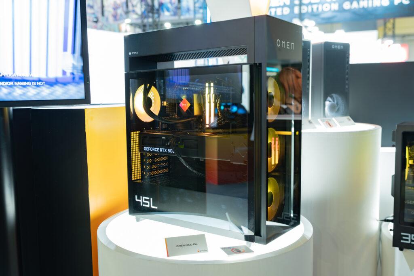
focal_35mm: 35
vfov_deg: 37.9
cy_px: 138
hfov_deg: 54.4
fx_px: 403
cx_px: 207
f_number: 4
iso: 800
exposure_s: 1/25
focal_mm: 35
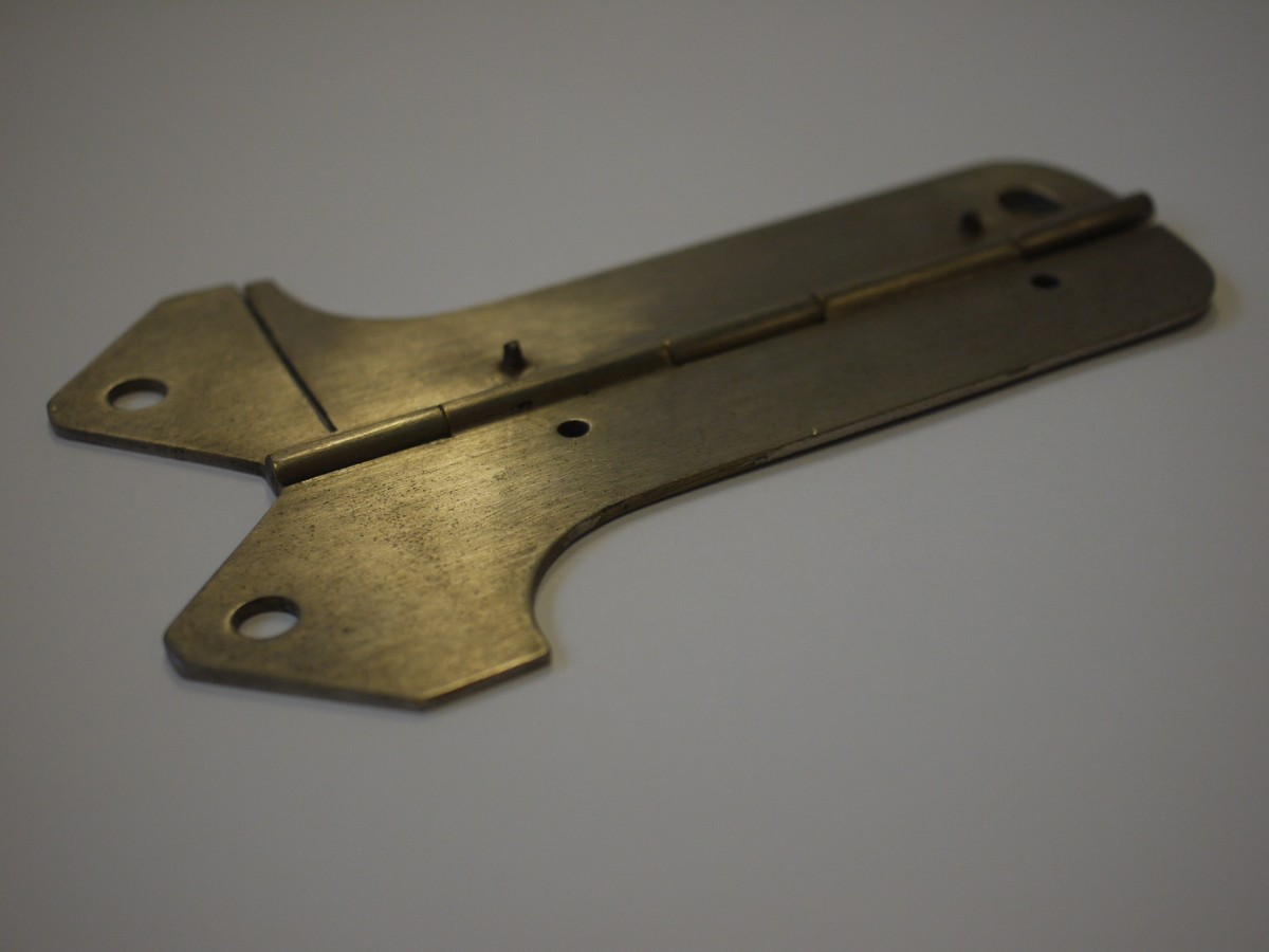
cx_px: 634
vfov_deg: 24.4
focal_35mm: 60
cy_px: 476
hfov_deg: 32.2
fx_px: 2200
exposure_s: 1/400
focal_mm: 30
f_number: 3.5
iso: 400
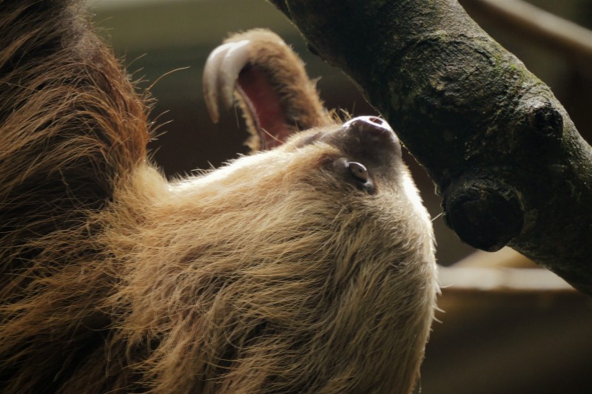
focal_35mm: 351
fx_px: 5770
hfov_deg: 5.9
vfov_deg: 3.9
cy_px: 197
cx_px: 296
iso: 1000
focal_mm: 128.4
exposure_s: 1/125
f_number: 6.4
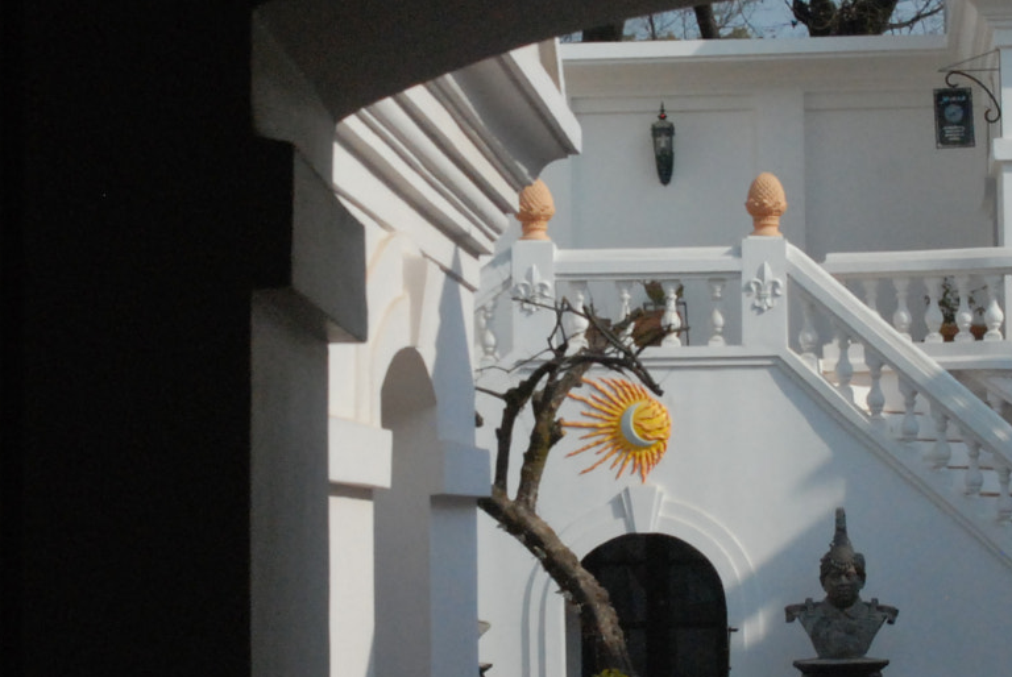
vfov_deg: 12.3
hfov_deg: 18.2
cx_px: 531
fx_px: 3152
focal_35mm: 112
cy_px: 334
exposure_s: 1/800
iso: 1000
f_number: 14
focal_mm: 28
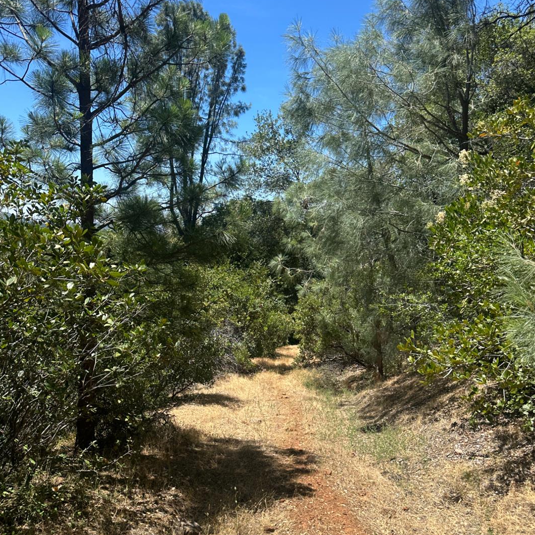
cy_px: 315
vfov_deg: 53.7
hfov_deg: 54.0
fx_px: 525
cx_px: 263
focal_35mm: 30
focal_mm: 6.86
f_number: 1.78
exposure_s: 1/2732
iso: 80
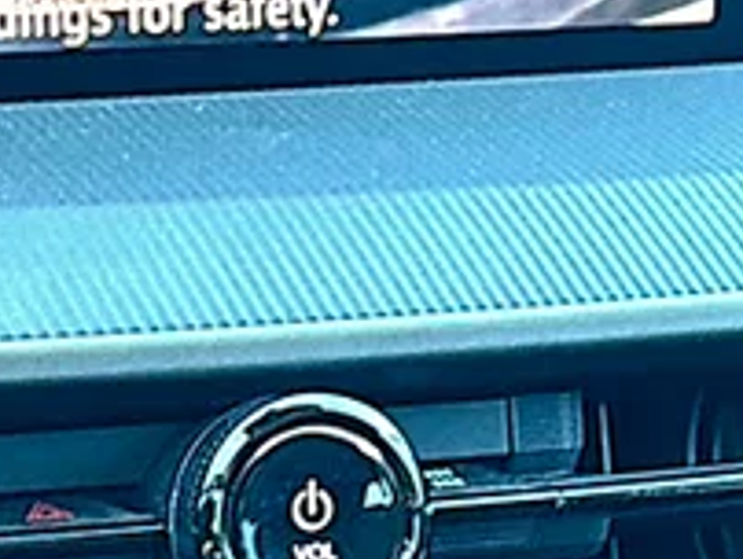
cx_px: 257
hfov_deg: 15.4
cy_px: 925
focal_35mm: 128
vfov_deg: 11.0
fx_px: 2751
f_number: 1.78
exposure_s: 1/66
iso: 160
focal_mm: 6.76
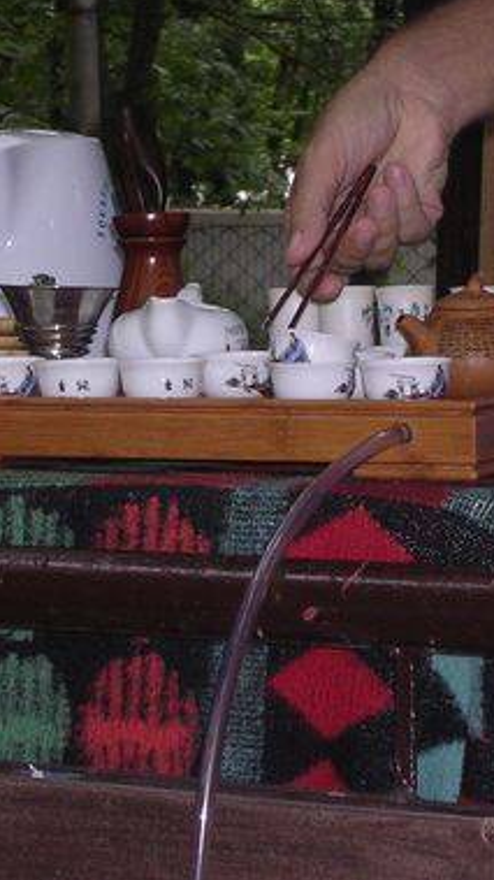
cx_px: 322
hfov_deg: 7.4
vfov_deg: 13.1
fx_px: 3822
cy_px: 362
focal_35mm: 164
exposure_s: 1/60.1
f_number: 4.4
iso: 229
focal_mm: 14.5
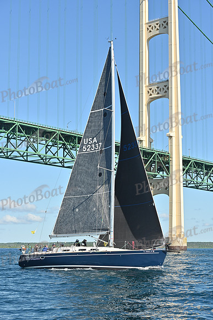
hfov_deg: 19.5
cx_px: 106
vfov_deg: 28.8
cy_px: 160
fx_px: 621
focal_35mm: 70
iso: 320
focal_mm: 70
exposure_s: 1/1000
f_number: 7.1
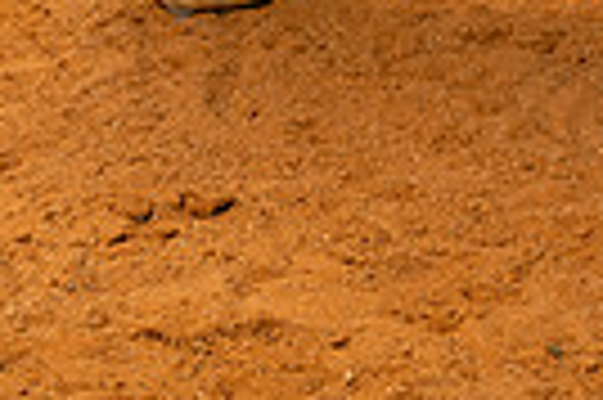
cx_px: 302
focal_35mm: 155
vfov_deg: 8.2
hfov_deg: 13.3
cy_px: -521
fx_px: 2593
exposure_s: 1/250
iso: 250
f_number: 4.5
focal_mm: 46
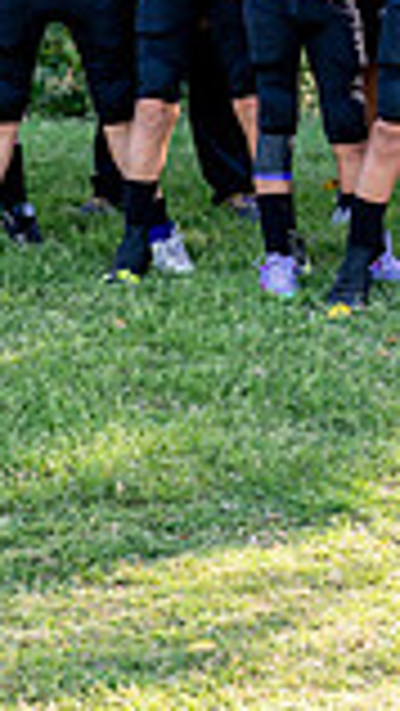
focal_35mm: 236
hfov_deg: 5.1
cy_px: -50
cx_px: 443
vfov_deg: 9.1
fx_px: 4445
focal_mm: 50
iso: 160
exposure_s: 1/640
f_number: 2.5
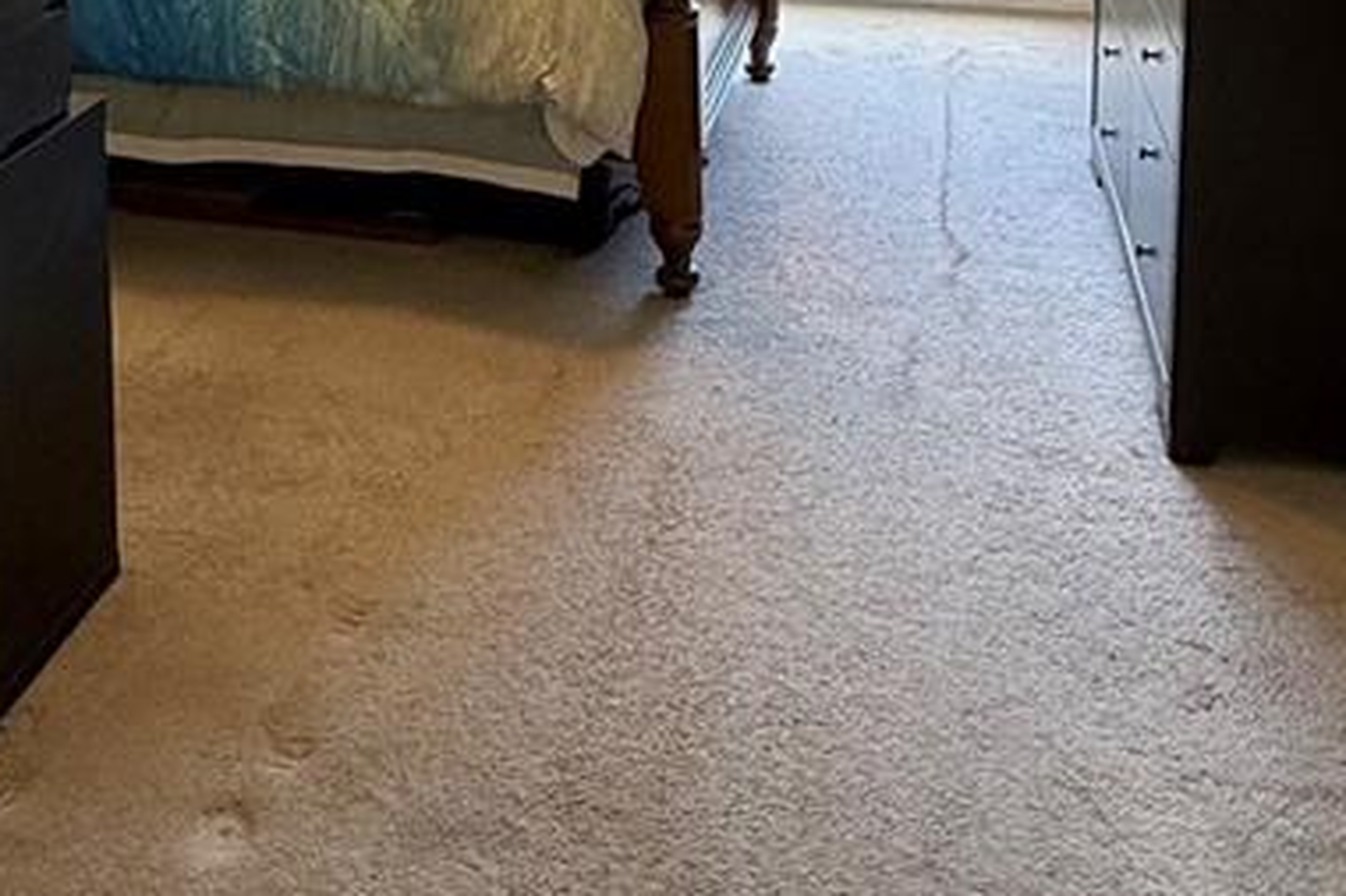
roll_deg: +0.2
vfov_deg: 25.3
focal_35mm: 46
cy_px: -266
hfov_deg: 42.5
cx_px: 531
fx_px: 1719
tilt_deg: -5.4
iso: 64
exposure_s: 1/120
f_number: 2.2
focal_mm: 2.22
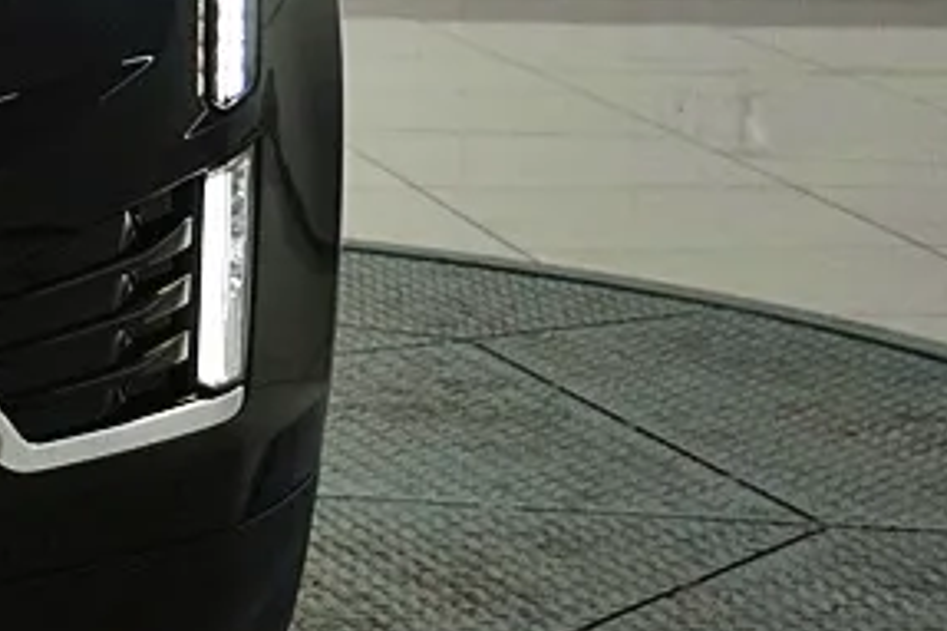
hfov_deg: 10.8
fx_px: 4677
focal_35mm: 178
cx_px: -808
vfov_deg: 7.6
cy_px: -330
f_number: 5
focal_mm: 31
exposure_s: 1/160
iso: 320
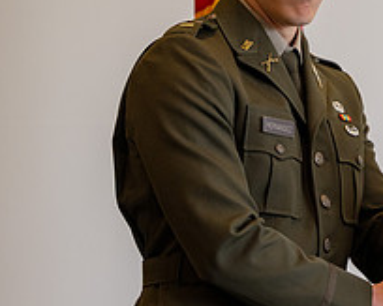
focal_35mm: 376
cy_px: 115
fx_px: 4260
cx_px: 520
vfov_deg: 4.1
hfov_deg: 5.1
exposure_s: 1/200
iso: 500
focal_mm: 130
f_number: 2.8
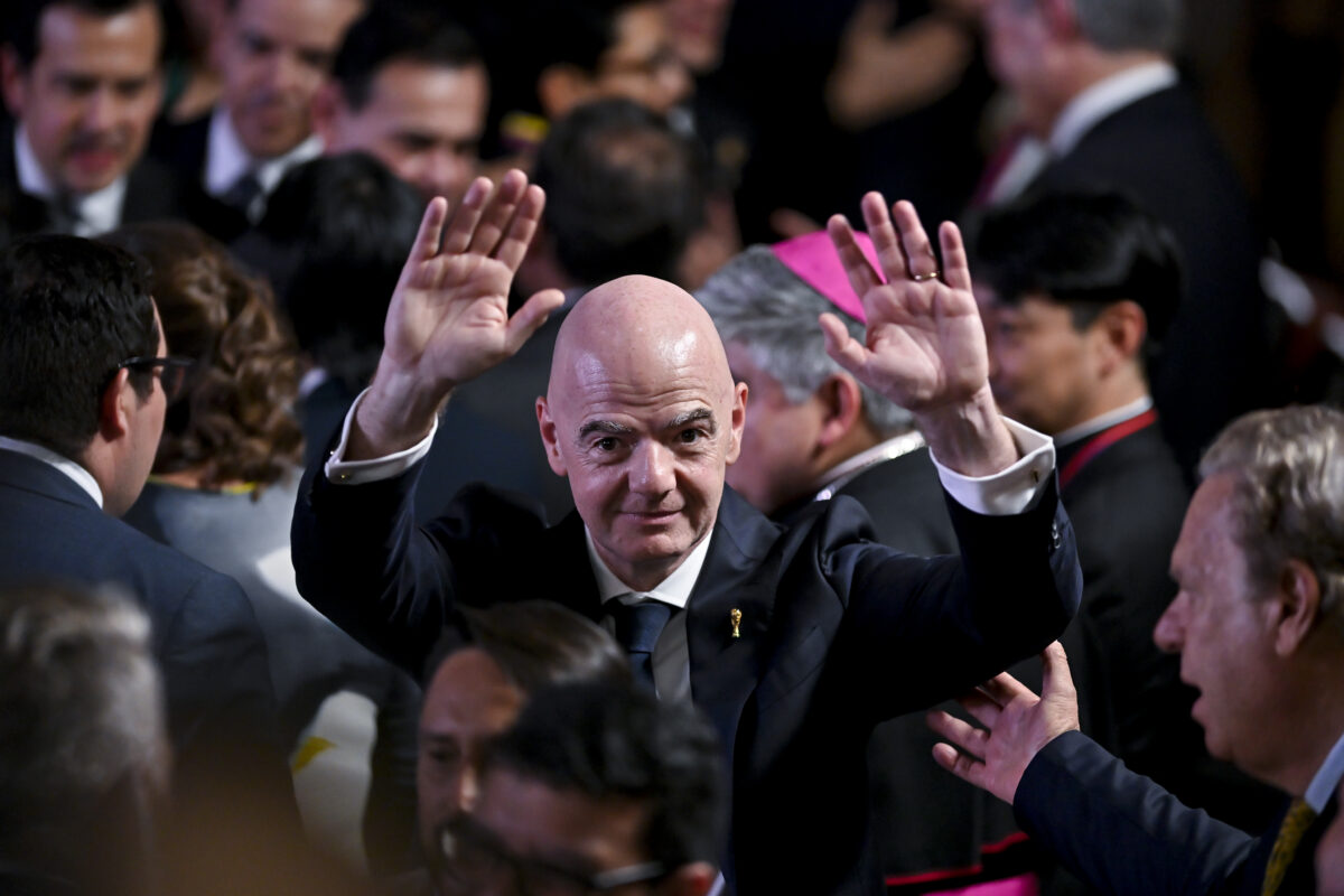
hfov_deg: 6.9
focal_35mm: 300
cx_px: 672
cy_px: 448
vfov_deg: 4.6
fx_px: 11199
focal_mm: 300
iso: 3200
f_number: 2.8
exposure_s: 1/250
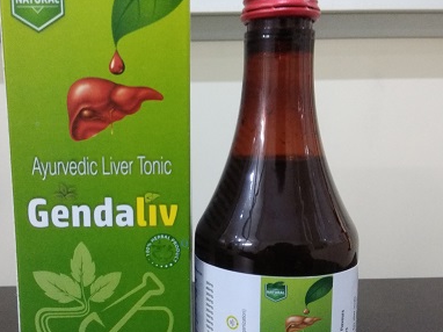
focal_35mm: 33
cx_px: 179
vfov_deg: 42.7
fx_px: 422
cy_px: 199
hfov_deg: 55.0
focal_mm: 3.57
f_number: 2
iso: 800
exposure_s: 1/17
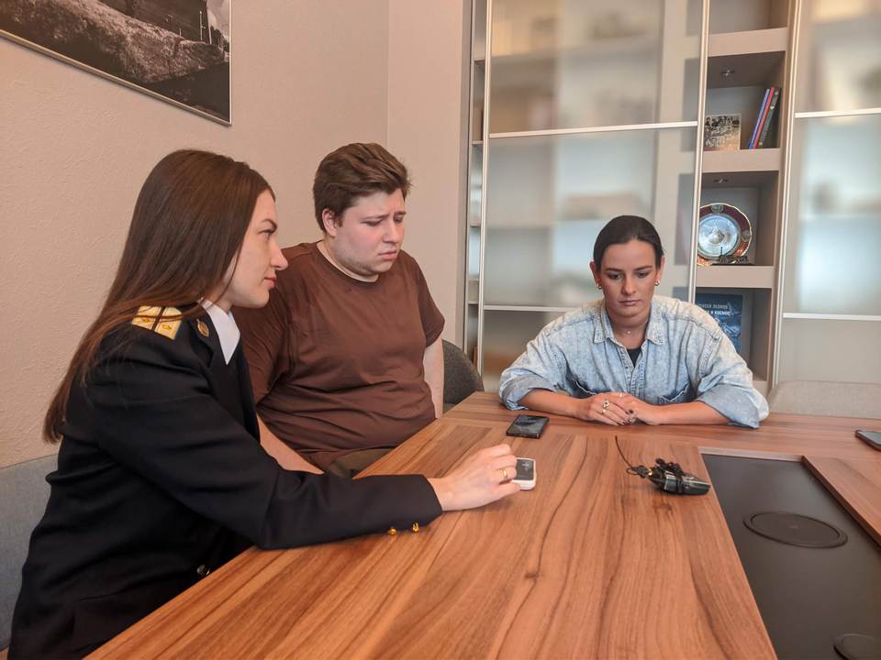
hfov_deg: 69.4
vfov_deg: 54.9
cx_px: 440
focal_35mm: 25
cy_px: 330
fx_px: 636
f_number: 2
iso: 229
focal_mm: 4.58
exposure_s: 1/50
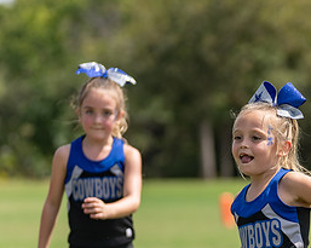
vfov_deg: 5.0
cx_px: 292
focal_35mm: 309
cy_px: 236
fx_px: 2841
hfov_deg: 6.3
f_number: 2.8
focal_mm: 118
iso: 100
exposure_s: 1/1600
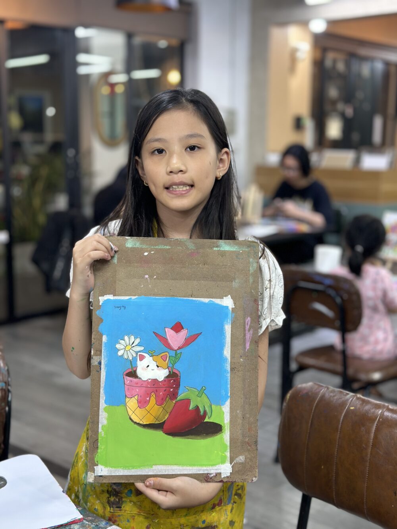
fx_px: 734
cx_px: 198
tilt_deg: -10.0
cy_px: 264
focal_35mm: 48
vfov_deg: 39.7
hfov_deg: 30.3
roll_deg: -1.7
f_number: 1.78
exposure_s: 1/50
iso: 80
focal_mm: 6.86
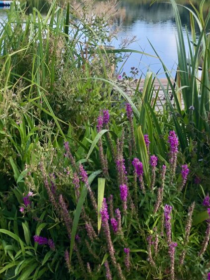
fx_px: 509
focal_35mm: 63
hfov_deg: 23.2
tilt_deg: -11.8
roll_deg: -0.2
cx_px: 74
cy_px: 88
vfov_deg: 30.4
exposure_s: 1/800
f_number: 1.8
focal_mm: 3.99
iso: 20
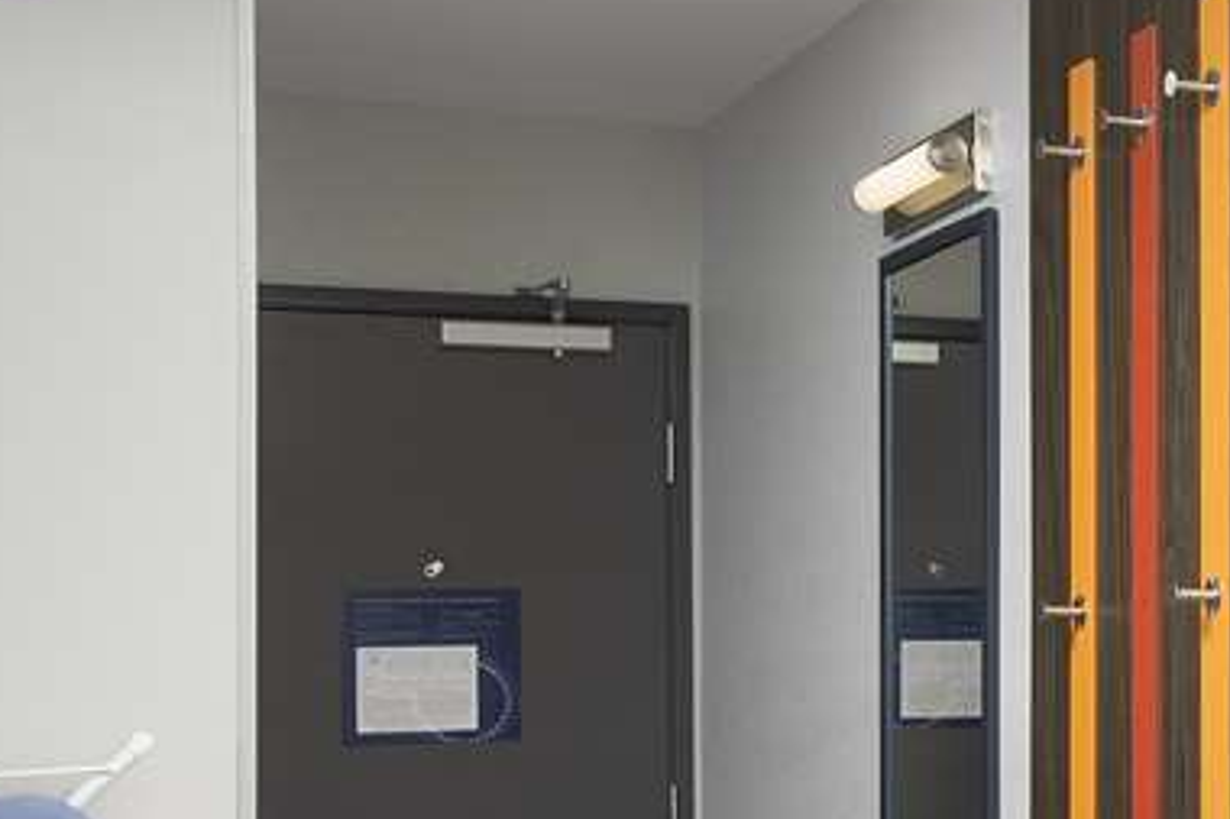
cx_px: 1550
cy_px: 1000
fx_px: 2698
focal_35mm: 79
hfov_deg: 23.1
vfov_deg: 16.5
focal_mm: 20
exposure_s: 1/250
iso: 400
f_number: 11
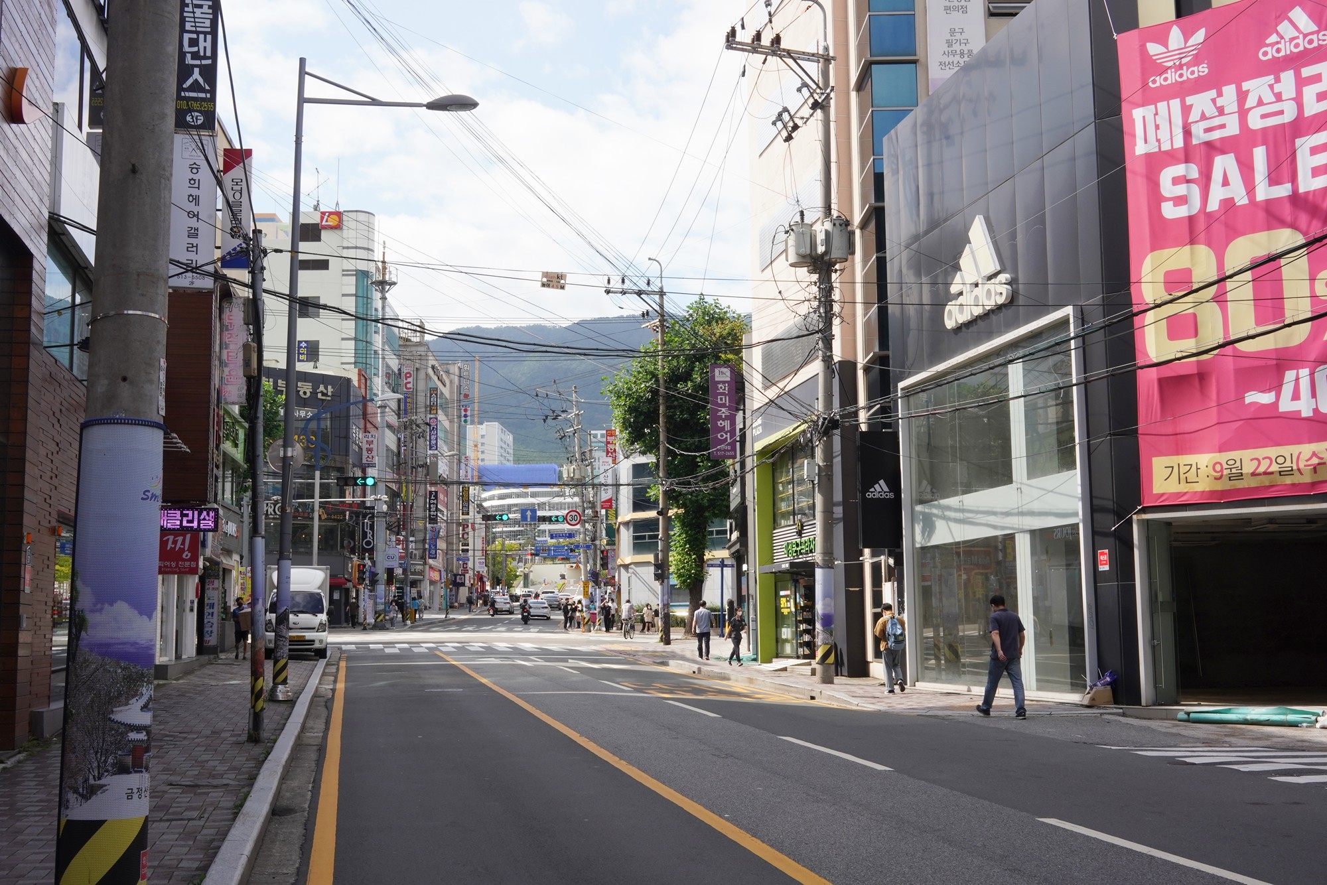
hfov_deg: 54.4
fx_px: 1290
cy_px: 442
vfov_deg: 37.9
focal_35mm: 35
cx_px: 664
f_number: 20
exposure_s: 1/100
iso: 400
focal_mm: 35
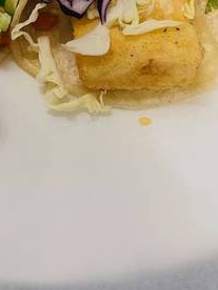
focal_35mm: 69
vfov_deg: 25.7
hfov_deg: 20.7
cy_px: -43
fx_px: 579
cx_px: 6
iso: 100
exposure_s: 1/53
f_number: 1.6
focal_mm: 4.2
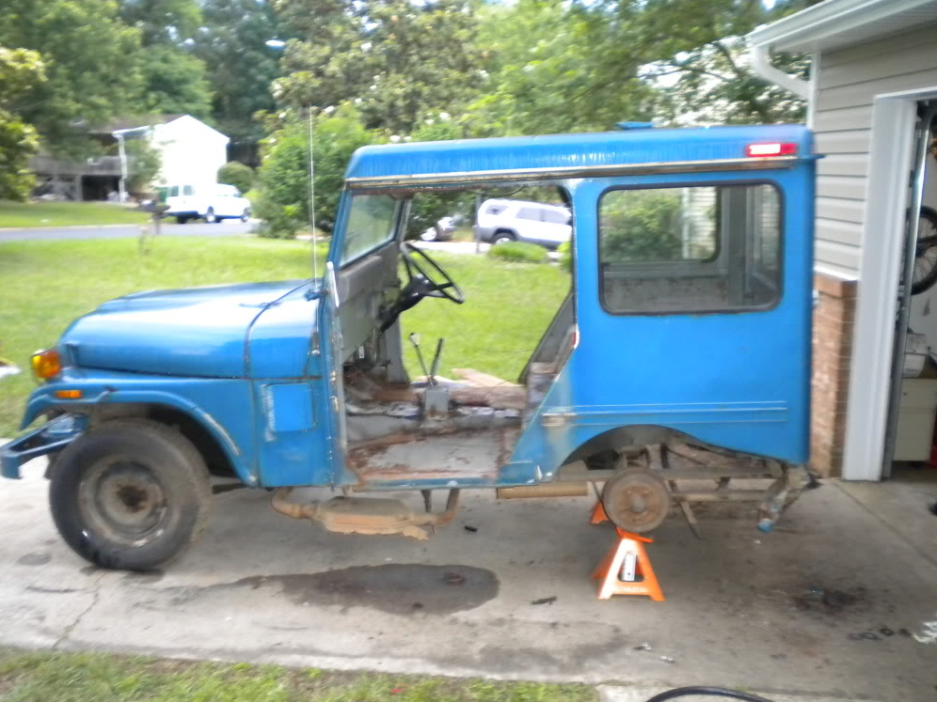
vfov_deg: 39.7
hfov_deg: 51.3
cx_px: 457
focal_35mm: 36
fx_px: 974
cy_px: 354
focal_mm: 6.3
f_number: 3.1
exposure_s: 1/31
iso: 442
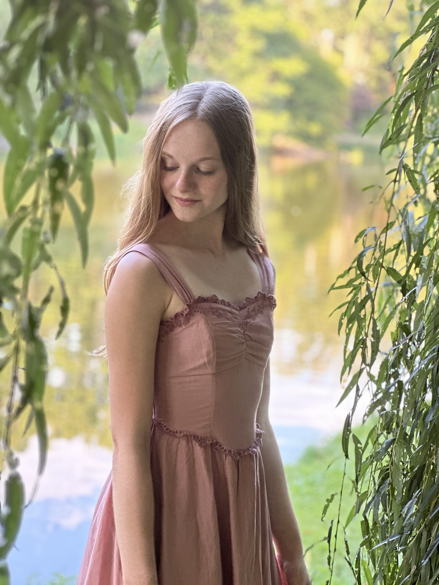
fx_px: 1302
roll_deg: -4.8
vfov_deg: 25.3
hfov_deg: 19.1
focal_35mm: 77
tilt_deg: -6.6
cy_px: 292
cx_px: 220
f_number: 2.8
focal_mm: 9
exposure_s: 1/121
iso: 250
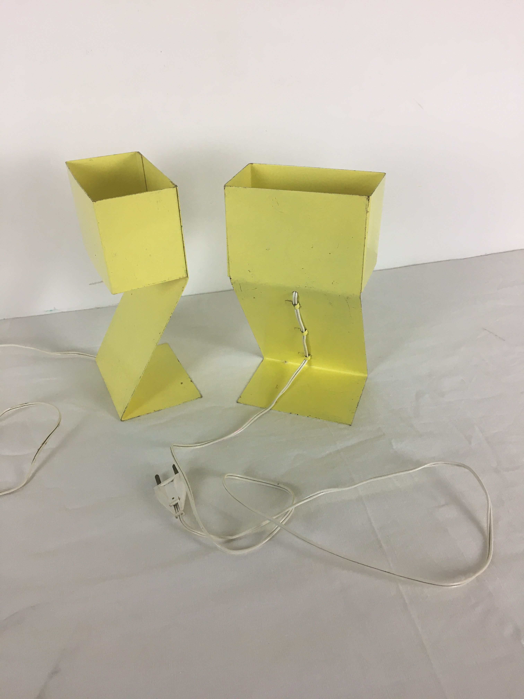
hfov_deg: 48.2
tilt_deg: -32.9
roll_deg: +2.3
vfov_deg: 61.7
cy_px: 350
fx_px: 585
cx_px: 262
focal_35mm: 29
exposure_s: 1/33
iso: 32
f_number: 2.2
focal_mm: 4.15
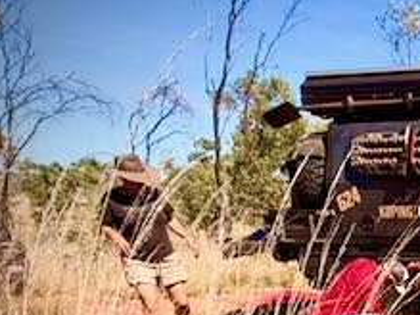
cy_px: 363
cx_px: 510
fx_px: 497
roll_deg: -0.9
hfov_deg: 35.5
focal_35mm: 41
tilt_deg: -19.2
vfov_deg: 30.6
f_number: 2.2
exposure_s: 1/770
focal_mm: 2.22
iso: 25
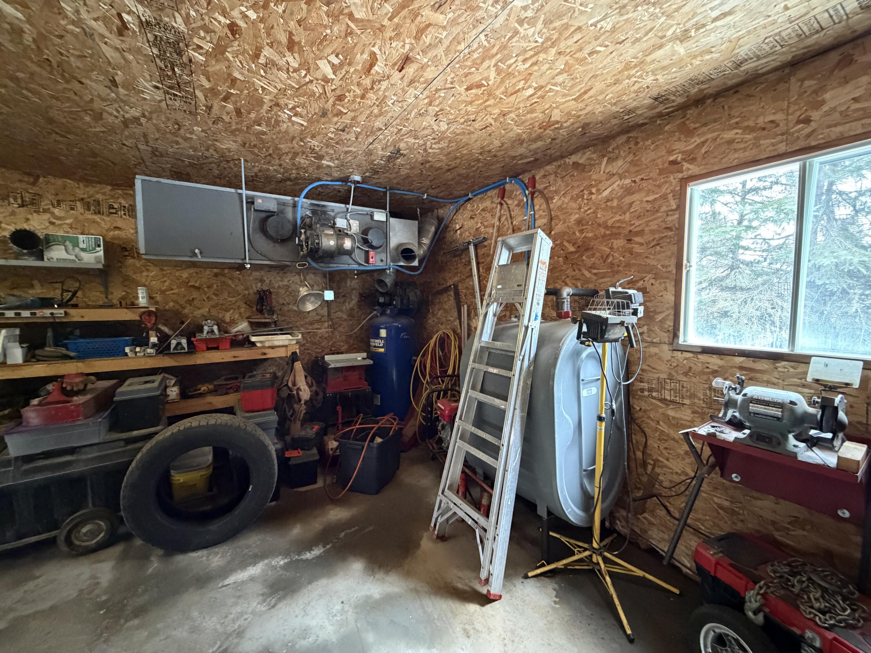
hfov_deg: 102.1
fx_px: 352
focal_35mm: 14
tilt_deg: -3.4
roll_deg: +0.3
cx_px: 436
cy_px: 326
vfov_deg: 85.7
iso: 1000
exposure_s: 1/40
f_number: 2.2
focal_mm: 2.22
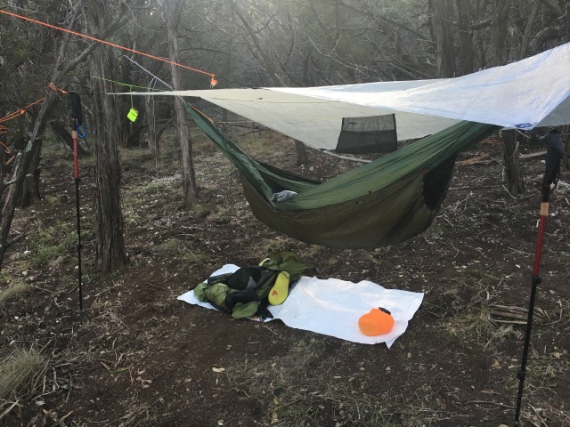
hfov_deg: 61.7
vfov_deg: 48.2
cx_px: 285
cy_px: 214
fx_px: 478
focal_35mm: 29
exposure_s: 1/30
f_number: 2.2
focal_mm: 4.15
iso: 32
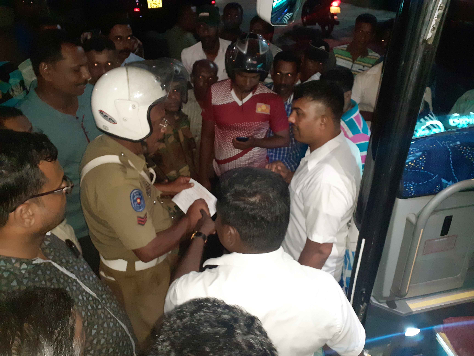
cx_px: 237
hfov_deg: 58.4
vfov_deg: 45.4
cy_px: 178
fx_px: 424
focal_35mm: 31
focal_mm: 3.6
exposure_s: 1/25
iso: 320
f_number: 1.9
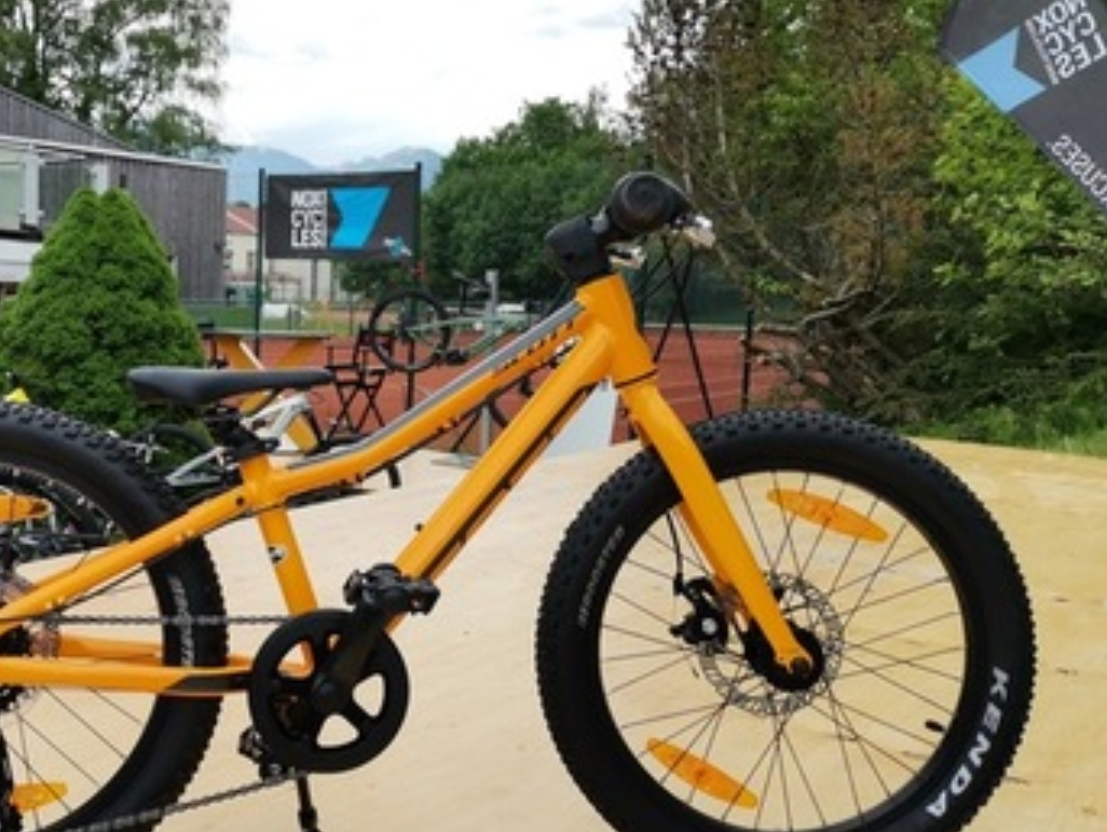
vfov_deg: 37.7
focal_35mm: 38
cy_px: 387
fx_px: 1216
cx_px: 359
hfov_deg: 48.0
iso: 50
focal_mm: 4.75
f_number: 1.8
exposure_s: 1/1055
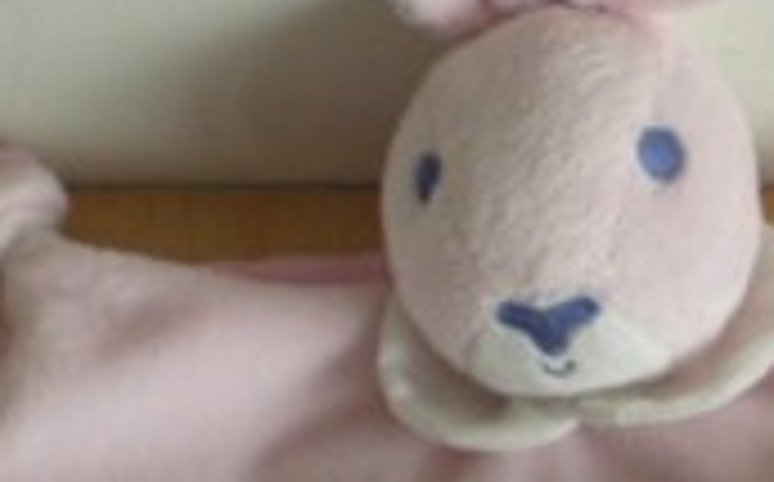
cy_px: 500
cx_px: 562
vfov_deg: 10.6
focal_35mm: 122
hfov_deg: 17.0
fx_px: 2570
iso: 200
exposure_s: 1/50.3
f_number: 3.1
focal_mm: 6.3
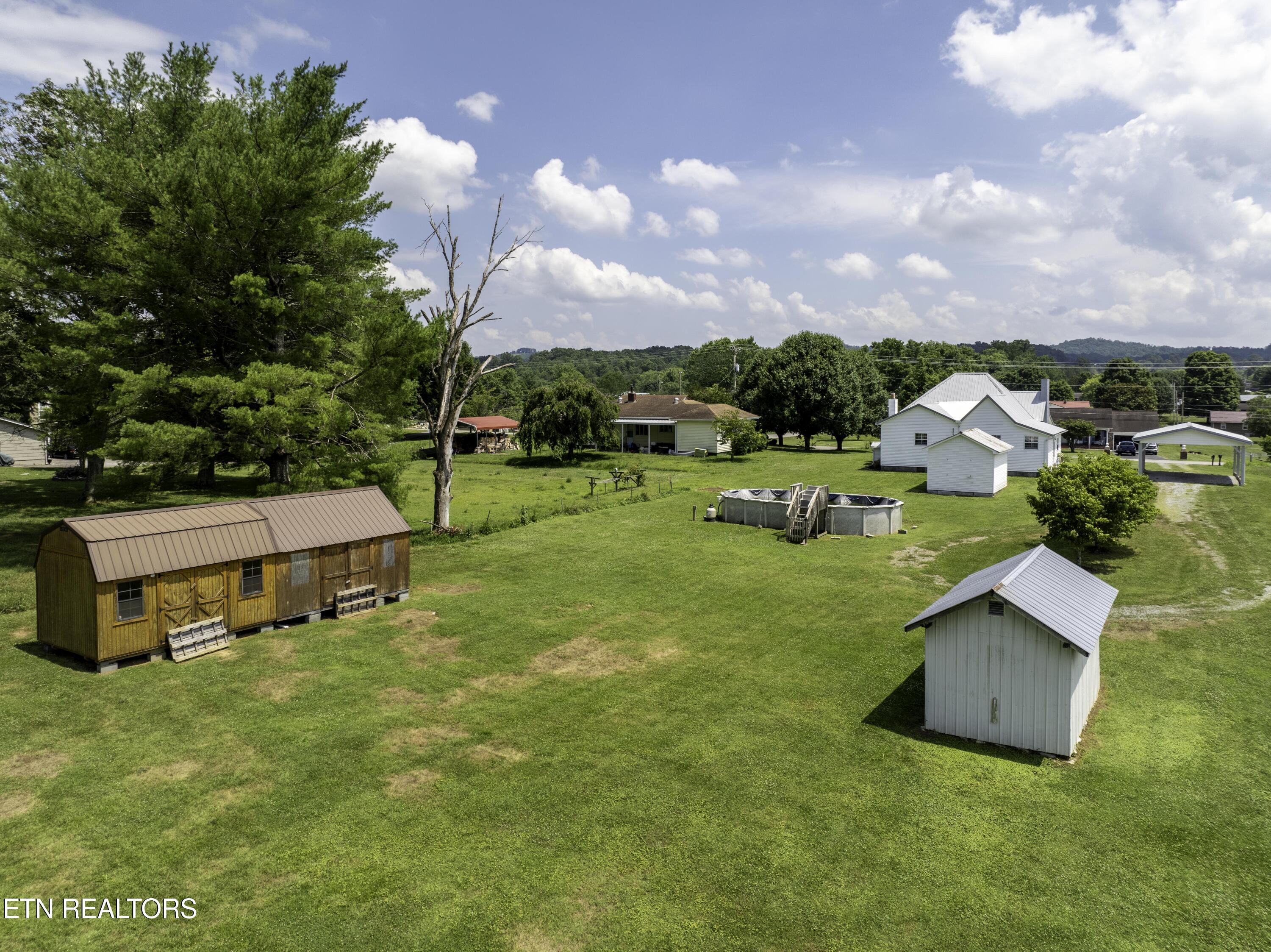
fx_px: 881
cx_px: 636
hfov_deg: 71.6
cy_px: 476
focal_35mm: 24
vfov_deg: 56.8
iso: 100
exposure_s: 1/320
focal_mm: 12.29
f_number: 2.8
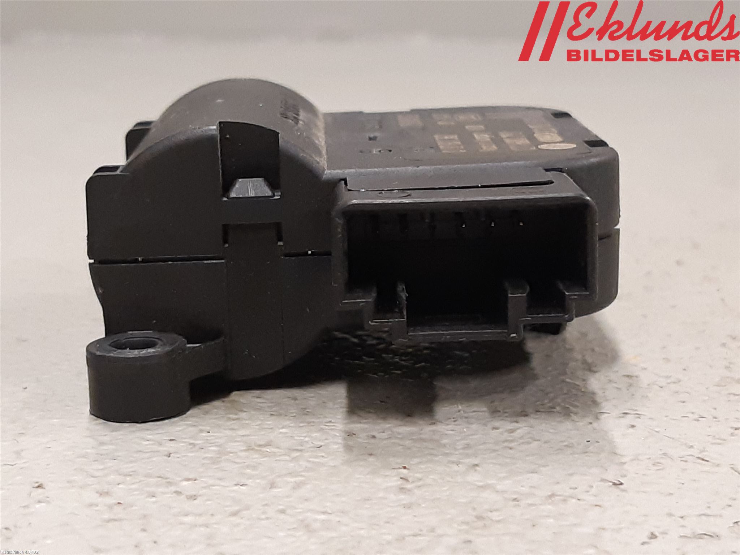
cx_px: 370
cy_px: 278
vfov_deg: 53.1
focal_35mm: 26
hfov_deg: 67.3
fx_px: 556
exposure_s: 1/50
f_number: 1.7
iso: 200
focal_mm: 3.93
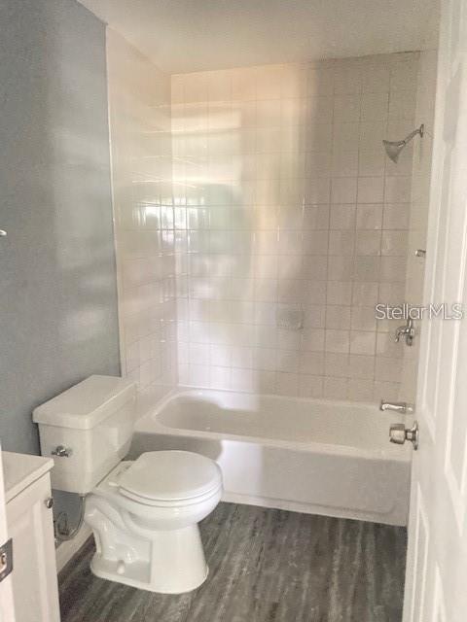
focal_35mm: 26
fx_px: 468
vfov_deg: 67.3
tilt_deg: -9.1
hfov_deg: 53.1
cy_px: 311
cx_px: 234
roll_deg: -0.8
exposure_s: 1/15
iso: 1250
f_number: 1.8
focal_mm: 4.25
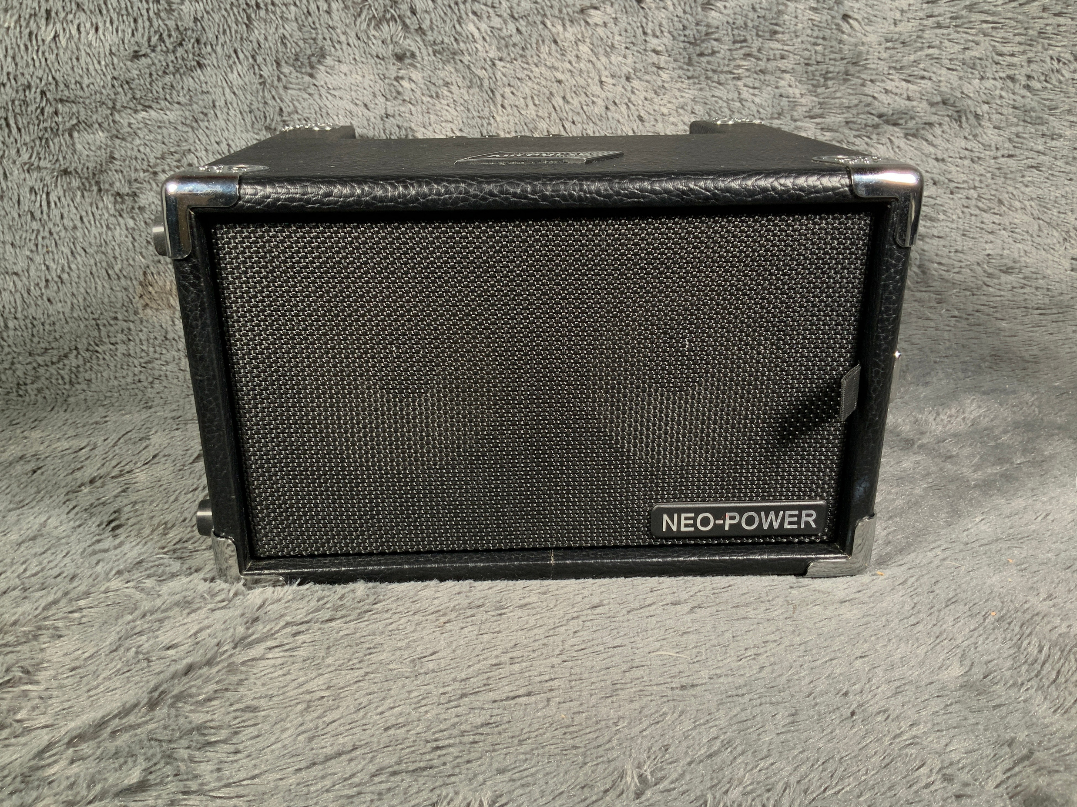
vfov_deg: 46.8
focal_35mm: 30
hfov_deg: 60.0
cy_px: 405
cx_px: 526
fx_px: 933
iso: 64
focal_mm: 3
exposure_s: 1/62
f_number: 1.8
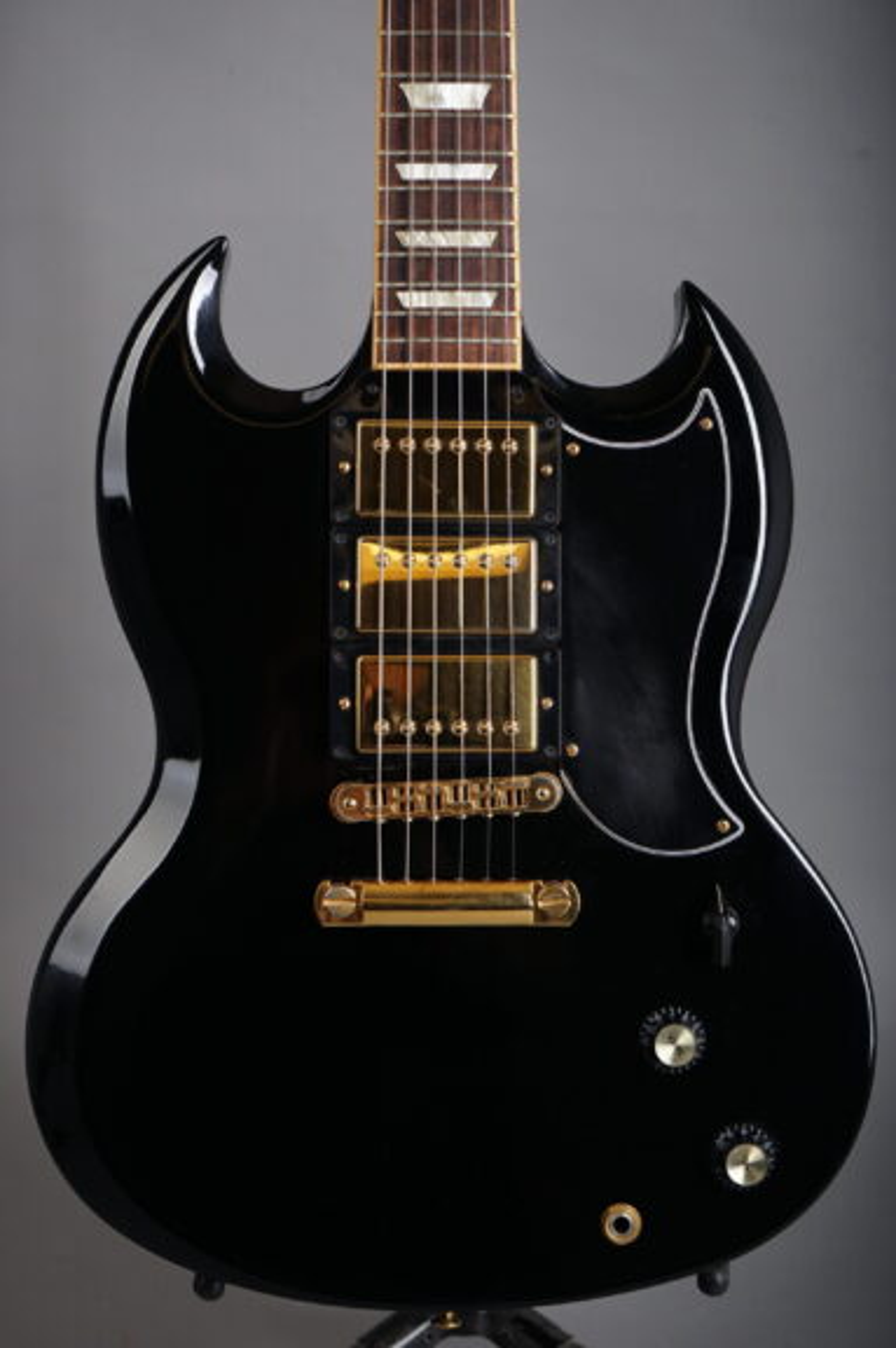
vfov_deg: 30.5
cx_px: 448
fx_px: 2468
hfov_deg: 20.6
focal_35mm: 66
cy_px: 674
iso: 160
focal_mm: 66
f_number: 8
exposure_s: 1/160
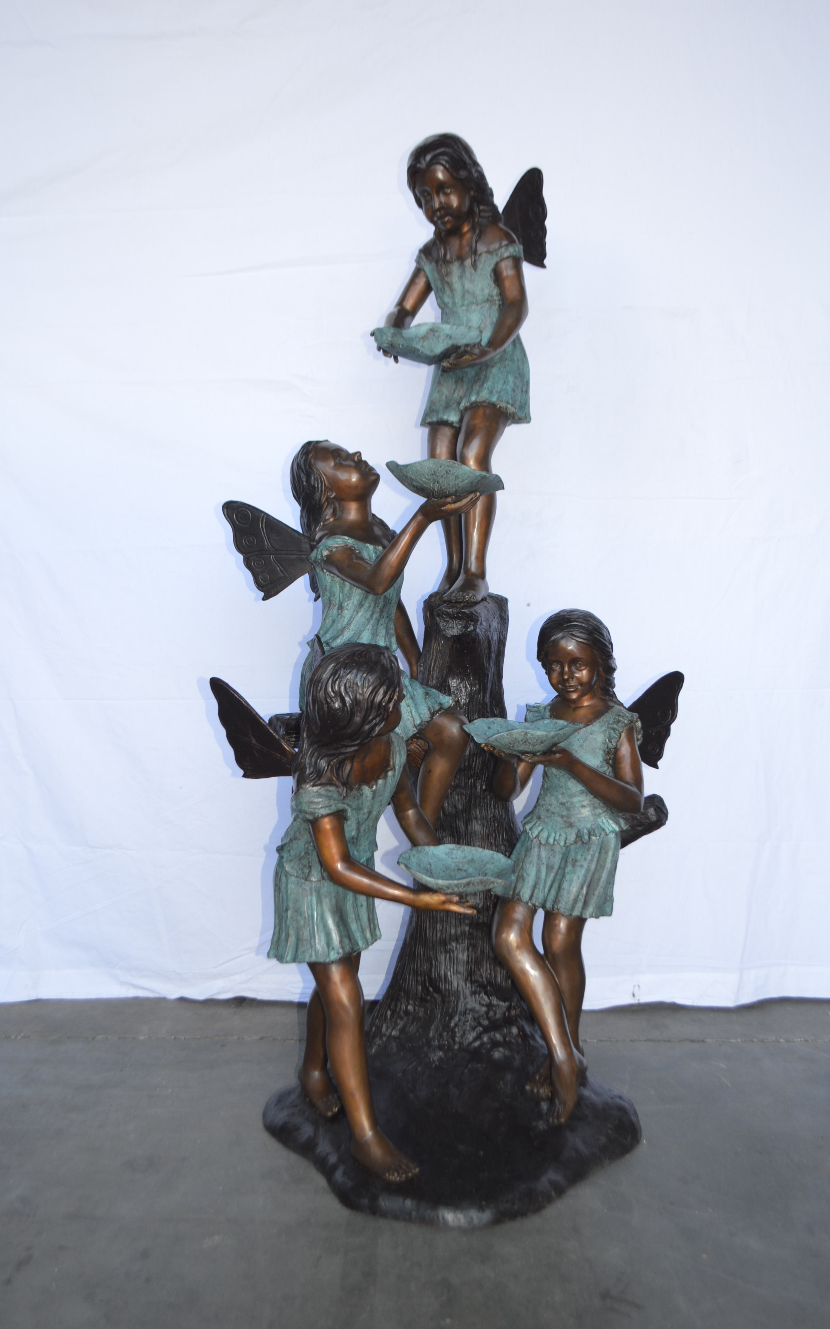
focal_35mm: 31
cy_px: 661
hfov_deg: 40.6
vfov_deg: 61.2
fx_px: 1122
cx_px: 400
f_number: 4
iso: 250
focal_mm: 20
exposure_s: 1/125
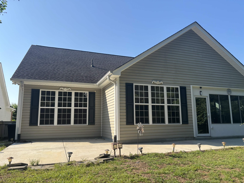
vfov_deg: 53.1
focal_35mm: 26
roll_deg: +0.7
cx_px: 122
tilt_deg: +10.0
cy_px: 92
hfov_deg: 67.3
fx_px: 183
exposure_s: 1/2242
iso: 50
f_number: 1.6
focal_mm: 5.96
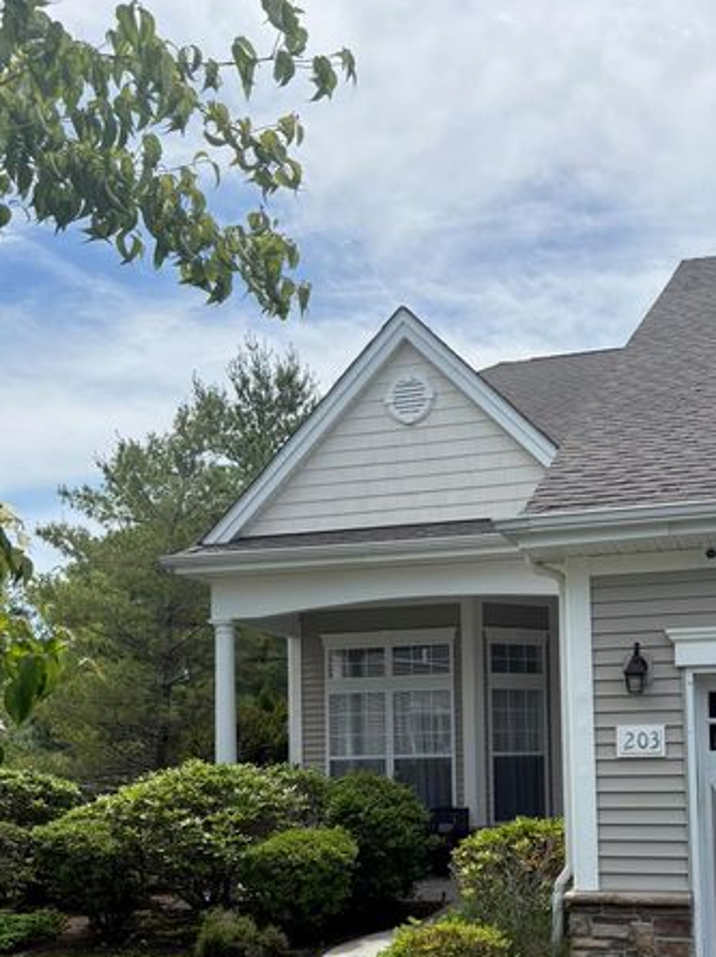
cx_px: 503
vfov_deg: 46.4
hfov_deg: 36.2
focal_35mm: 39
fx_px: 1077
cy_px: 702
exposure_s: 1/2985
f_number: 1.6
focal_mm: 5.96
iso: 50
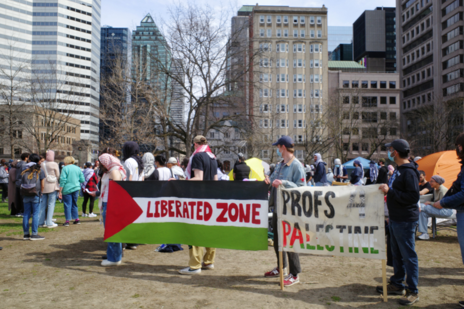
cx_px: 232
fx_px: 361
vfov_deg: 46.4
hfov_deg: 65.5
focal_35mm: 28
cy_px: 154
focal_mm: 18.3
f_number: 16
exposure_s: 1/60
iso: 200
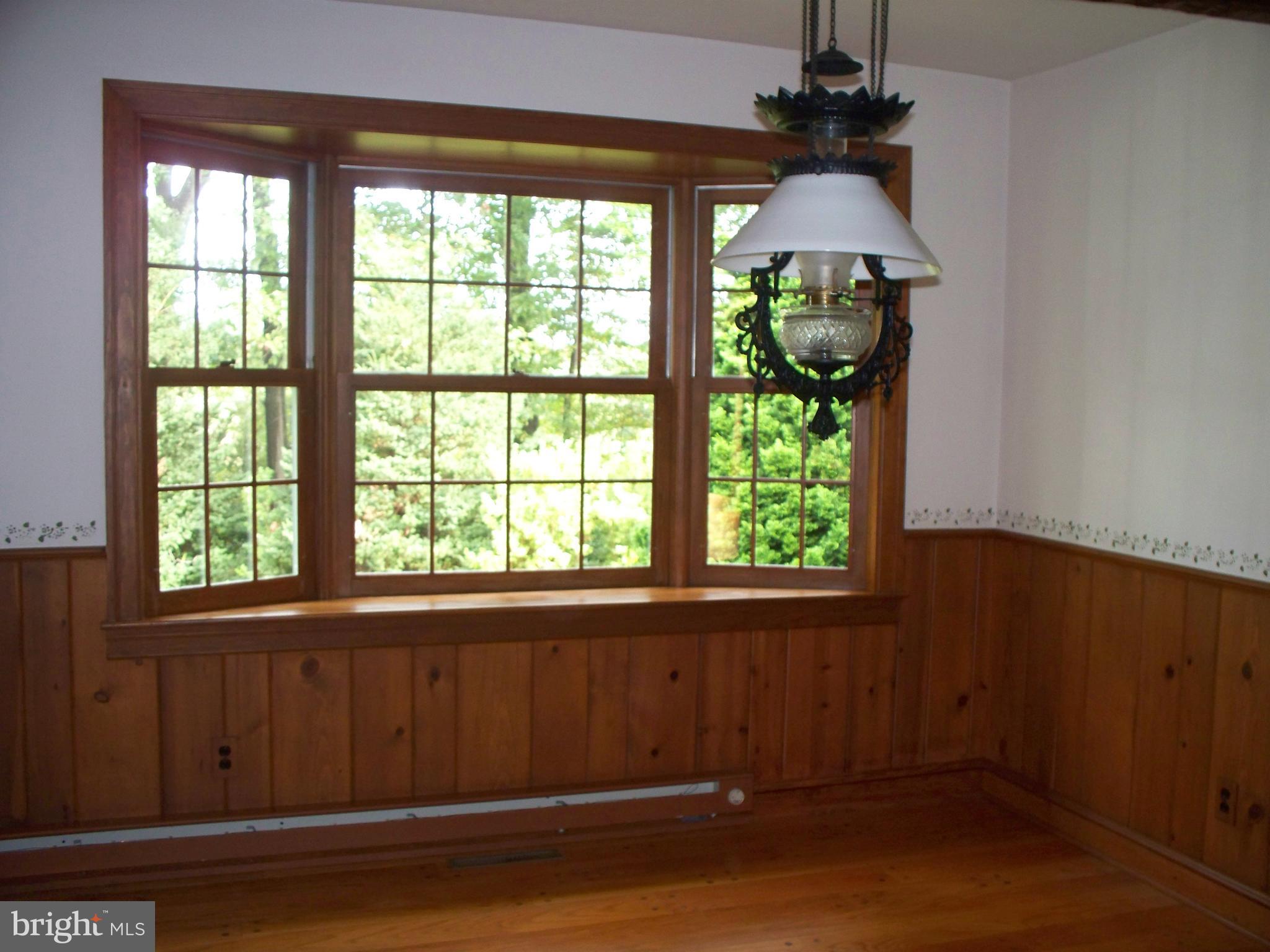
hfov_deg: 51.4
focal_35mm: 36
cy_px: 476
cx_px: 635
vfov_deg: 39.7
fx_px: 1321
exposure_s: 1/30
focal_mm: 7.54
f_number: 2.8
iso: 200
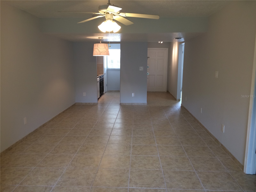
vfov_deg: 48.2
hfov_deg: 61.7
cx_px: 128
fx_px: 214
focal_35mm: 29
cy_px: 96
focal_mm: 4.15
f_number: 2.2
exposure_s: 1/30
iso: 80
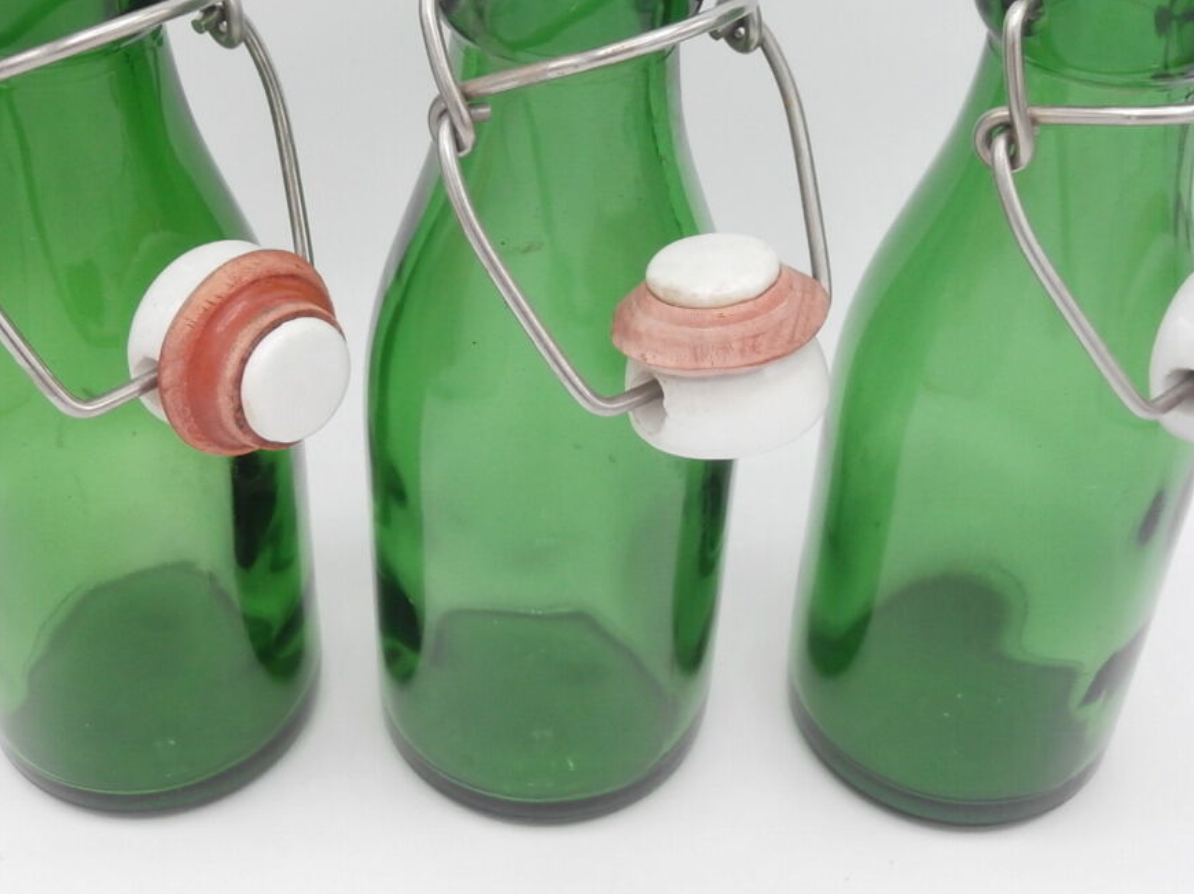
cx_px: 580
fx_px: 1931
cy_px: 298
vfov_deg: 25.9
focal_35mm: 56
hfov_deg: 34.4
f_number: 3.9
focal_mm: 6.67
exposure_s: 1/320
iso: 200
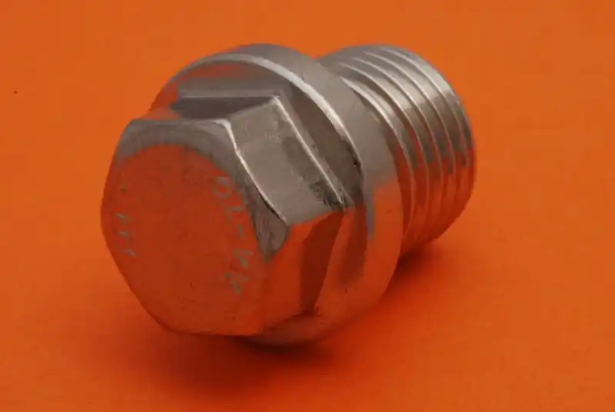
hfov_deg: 15.2
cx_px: 308
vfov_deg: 10.2
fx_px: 2310
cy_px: 206
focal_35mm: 135
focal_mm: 90
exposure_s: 1.5
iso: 100
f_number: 45
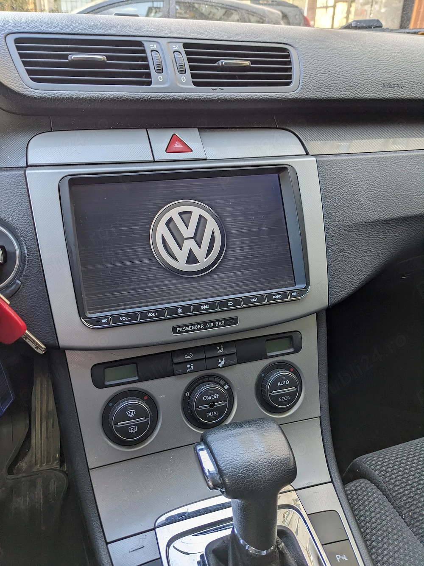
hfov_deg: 51.3
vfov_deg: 65.3
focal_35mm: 27
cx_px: 212
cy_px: 283
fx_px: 441
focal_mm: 4.38
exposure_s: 1/93.1
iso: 33
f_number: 1.73
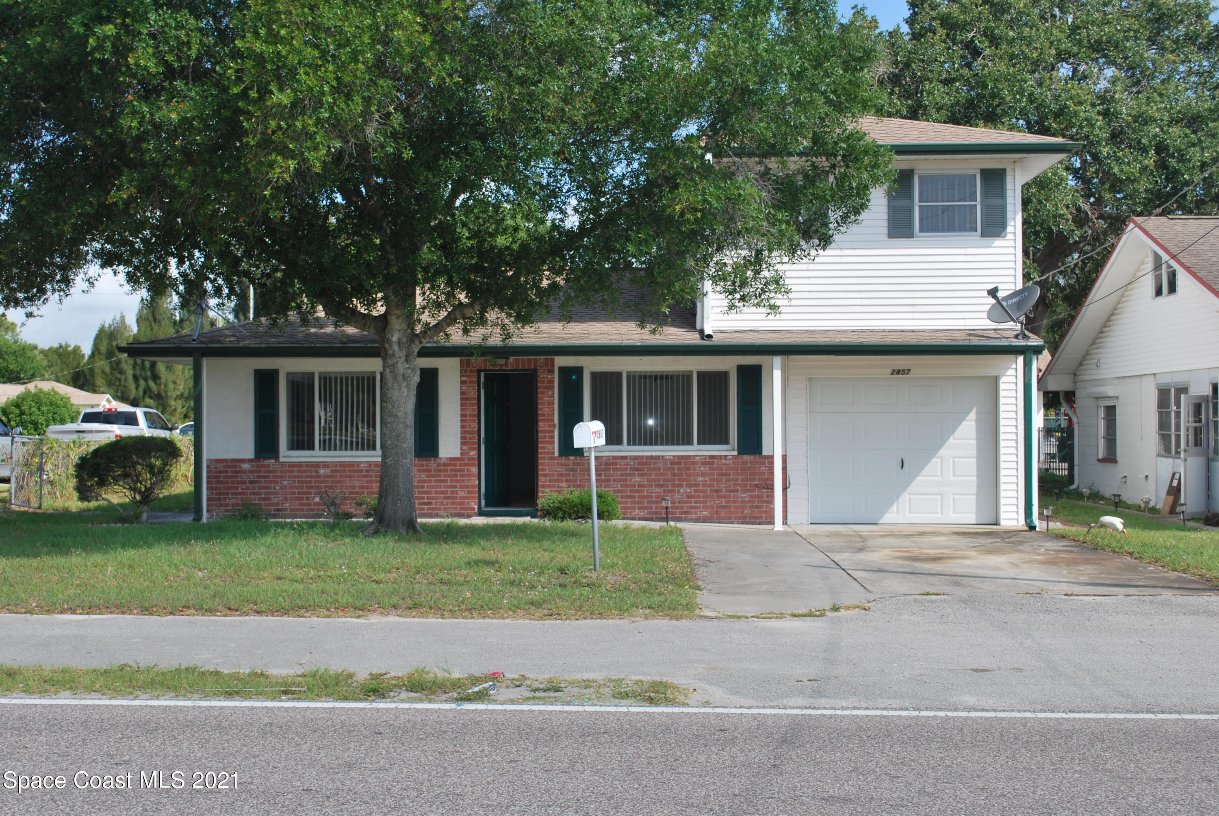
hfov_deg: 41.1
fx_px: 1627
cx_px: 610
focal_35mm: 48
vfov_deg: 28.1
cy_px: 408
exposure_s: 1/200
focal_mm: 32
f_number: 9
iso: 100
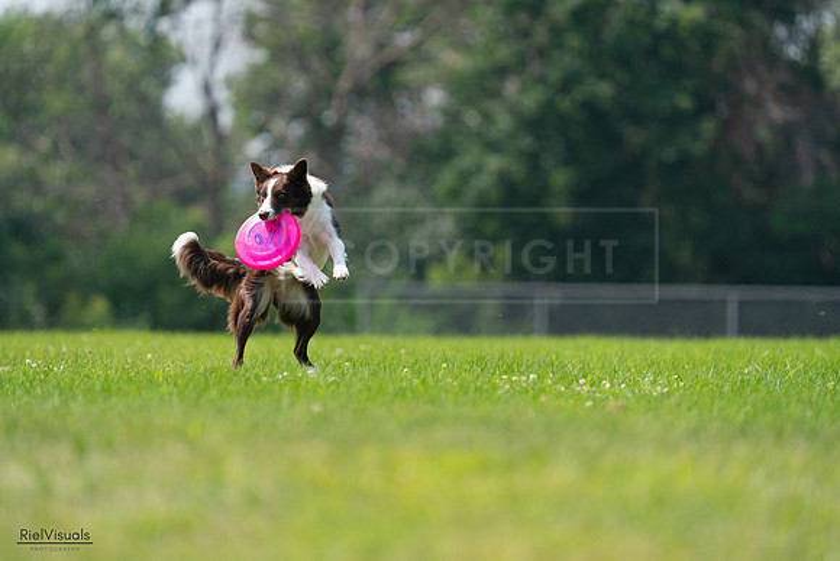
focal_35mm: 433
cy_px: 280
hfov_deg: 4.8
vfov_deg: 3.2
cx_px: 420
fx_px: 10105
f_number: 6.3
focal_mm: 433
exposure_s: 1/4000
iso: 1600
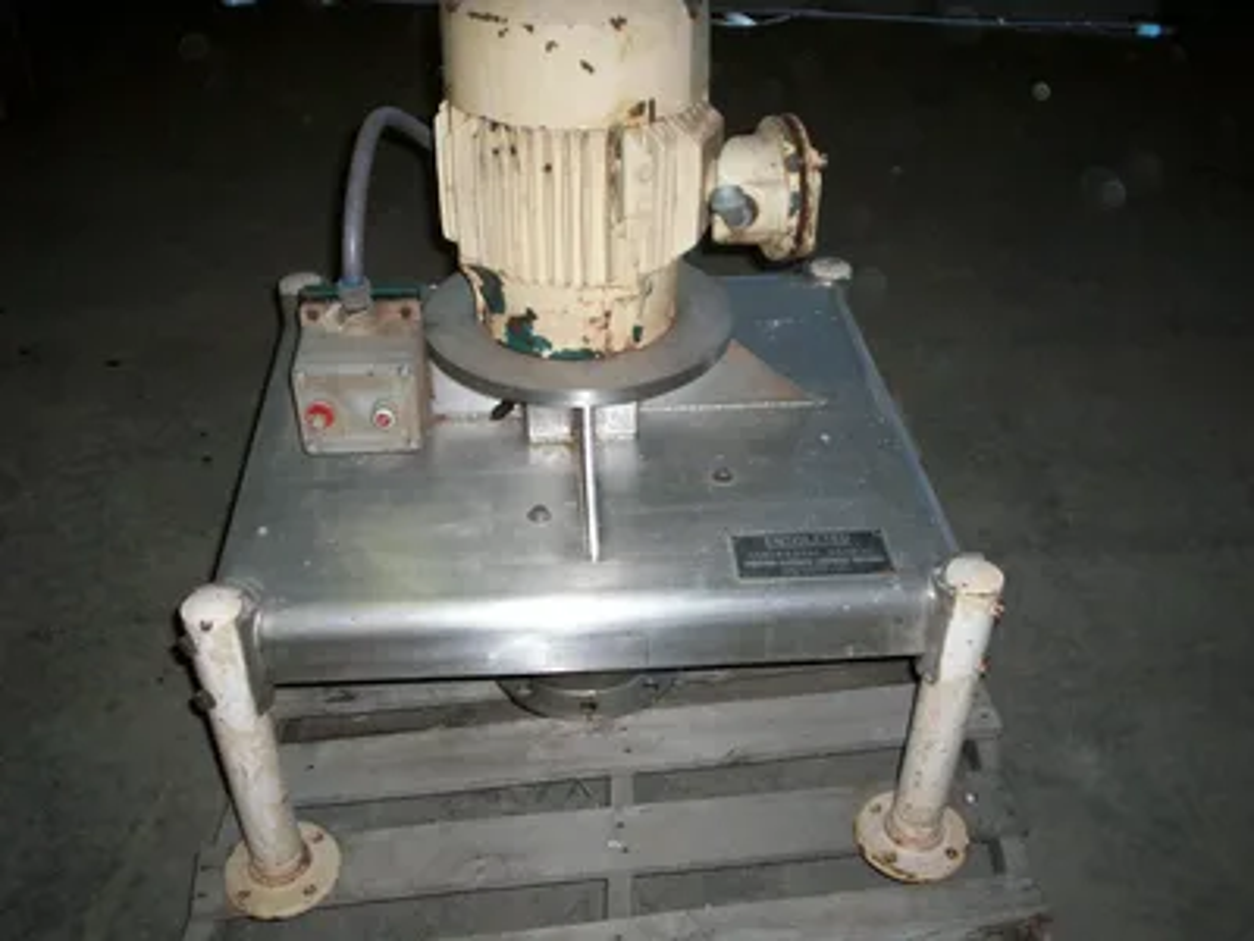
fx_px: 1304
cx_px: 627
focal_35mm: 36
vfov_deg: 39.7
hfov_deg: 51.4
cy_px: 470
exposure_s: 1/64
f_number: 4.5
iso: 140
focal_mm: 5.9
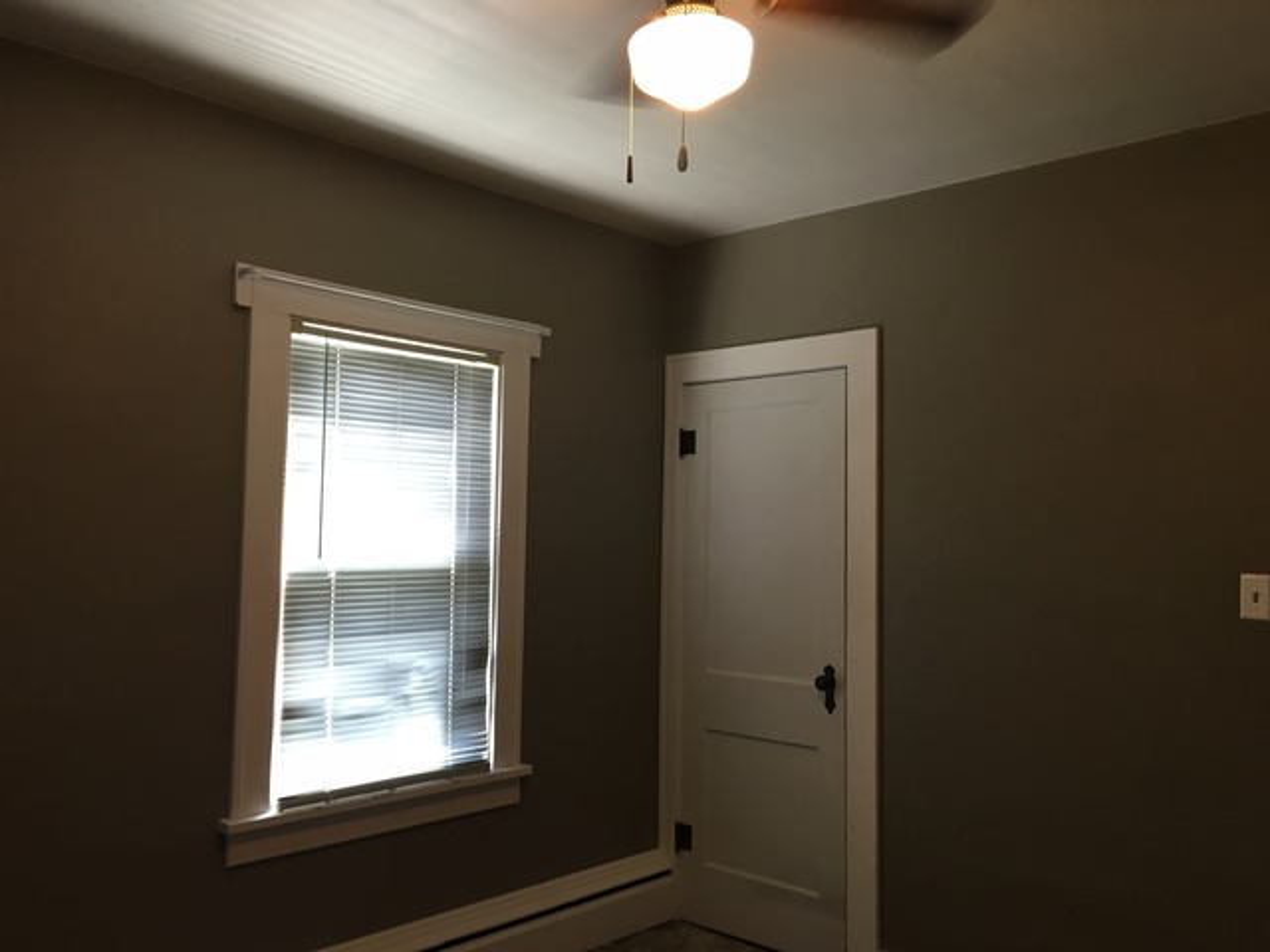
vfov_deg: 48.2
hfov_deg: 61.7
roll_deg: -1.5
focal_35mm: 29
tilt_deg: +3.7
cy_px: 476
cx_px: 635
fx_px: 1064
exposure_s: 1/15
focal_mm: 4.15
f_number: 2.2
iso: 40
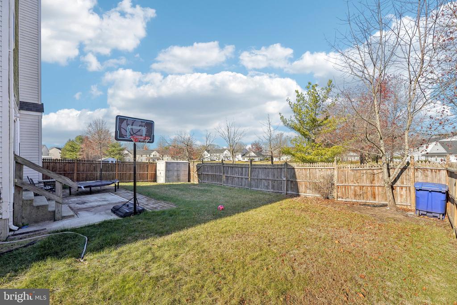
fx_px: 178
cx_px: 228
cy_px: 152
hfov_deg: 104.2
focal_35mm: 14
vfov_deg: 81.2
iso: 500
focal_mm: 14
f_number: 7.1
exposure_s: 1/1600
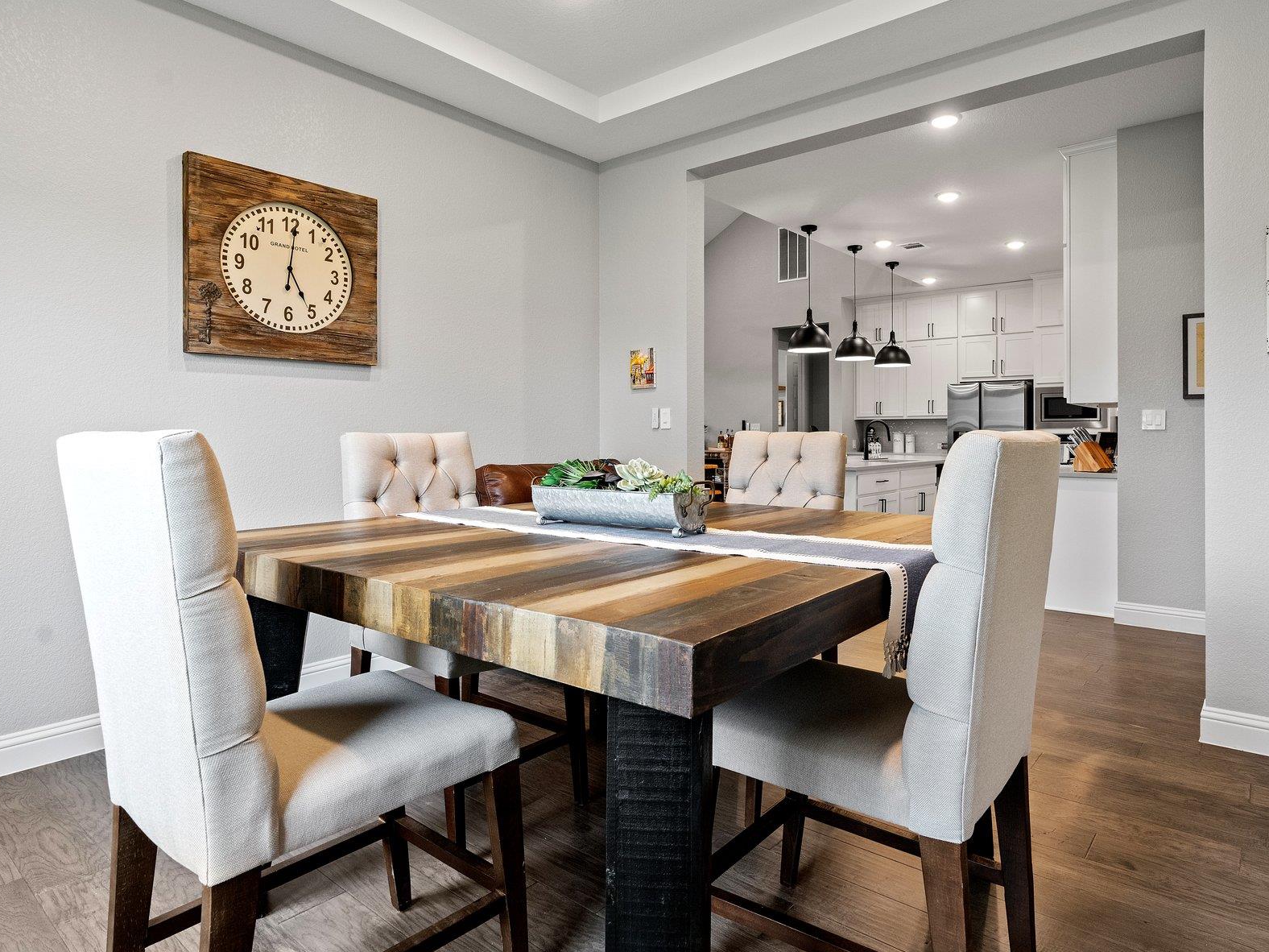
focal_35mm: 20
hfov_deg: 81.5
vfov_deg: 65.8
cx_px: 697
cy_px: 433
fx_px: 733
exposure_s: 1/15
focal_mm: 16
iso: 2000
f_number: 8
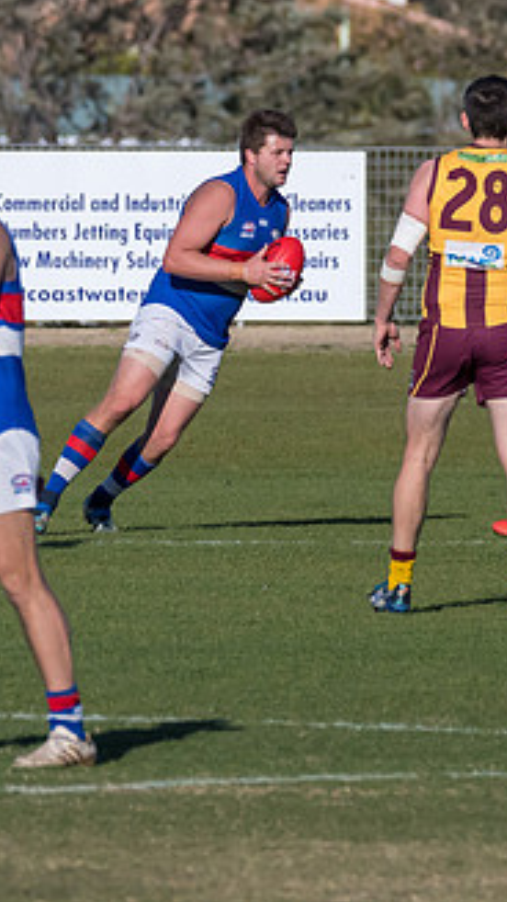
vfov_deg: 1.9
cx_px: 81
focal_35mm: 1110
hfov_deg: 1.1
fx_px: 26522
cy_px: 308
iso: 800
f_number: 8
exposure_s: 1/6400
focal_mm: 320
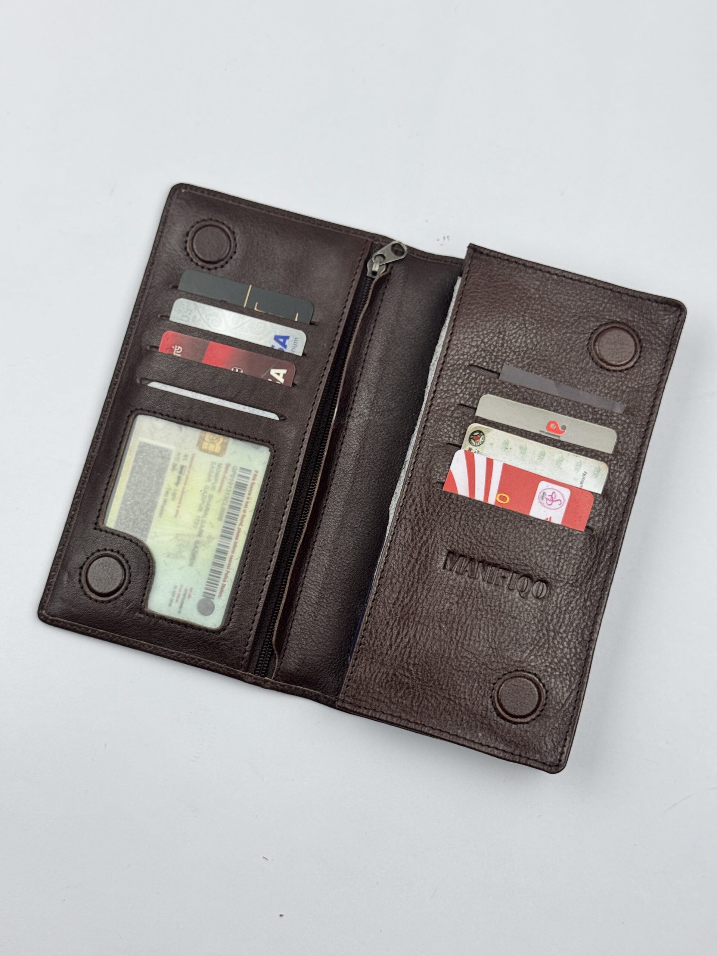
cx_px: 358
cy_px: 478
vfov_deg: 39.7
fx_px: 1326
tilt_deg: -81.0
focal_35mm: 48
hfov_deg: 30.3
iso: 64
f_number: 1.78
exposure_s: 1/171
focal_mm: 6.76
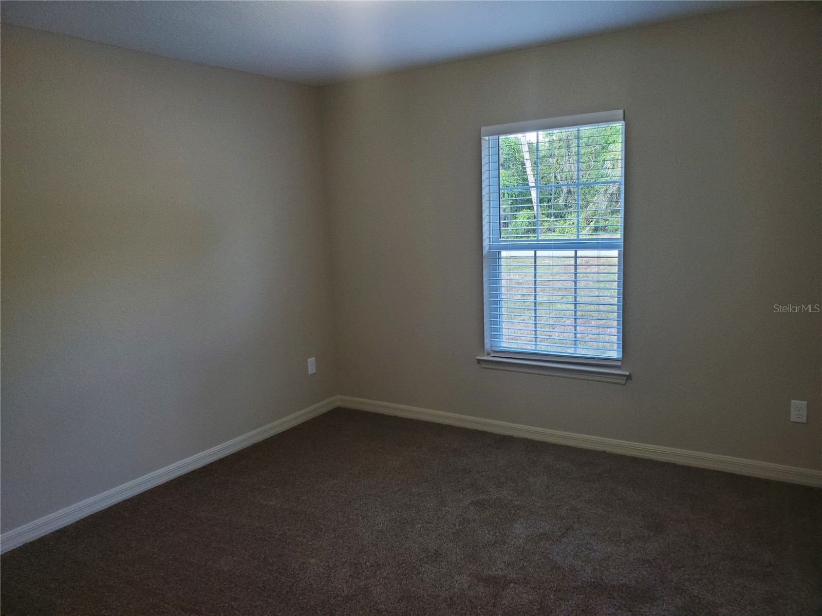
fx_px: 617
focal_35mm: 26
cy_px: 308
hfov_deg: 67.3
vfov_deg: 53.1
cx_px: 411
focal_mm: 4.3
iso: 320
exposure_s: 1/60
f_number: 2.4
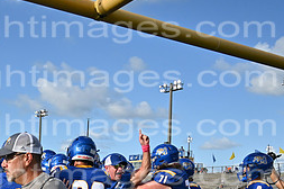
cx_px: 27
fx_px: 433
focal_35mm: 55
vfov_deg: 23.2
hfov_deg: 34.2
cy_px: 201
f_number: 4
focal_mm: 24
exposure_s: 1/8000
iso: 640
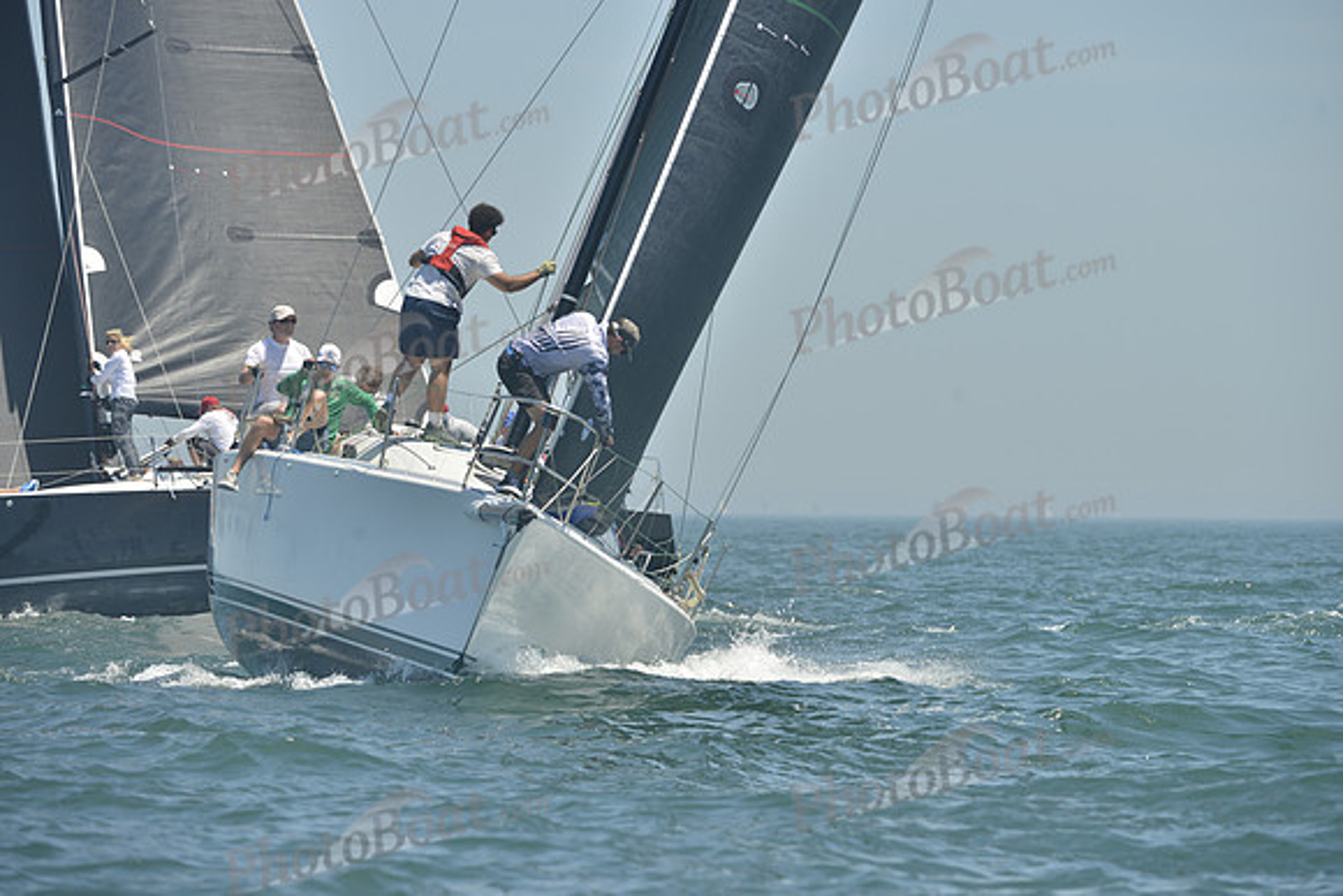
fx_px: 9328
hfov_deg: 8.2
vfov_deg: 5.5
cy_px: 448
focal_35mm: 250
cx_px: 672
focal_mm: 250
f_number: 7.1
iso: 280
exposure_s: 1/1000
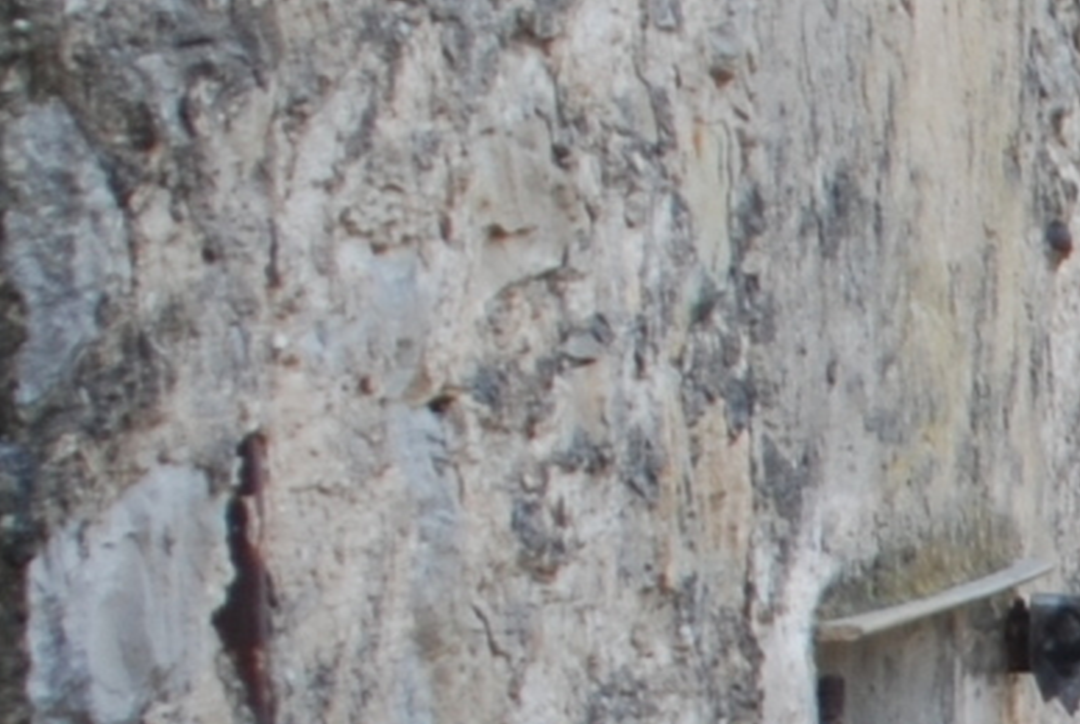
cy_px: 1348
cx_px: 2578
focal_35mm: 277
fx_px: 8323
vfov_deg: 4.9
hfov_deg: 7.0
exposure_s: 1/80
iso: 100
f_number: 4.5
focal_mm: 28
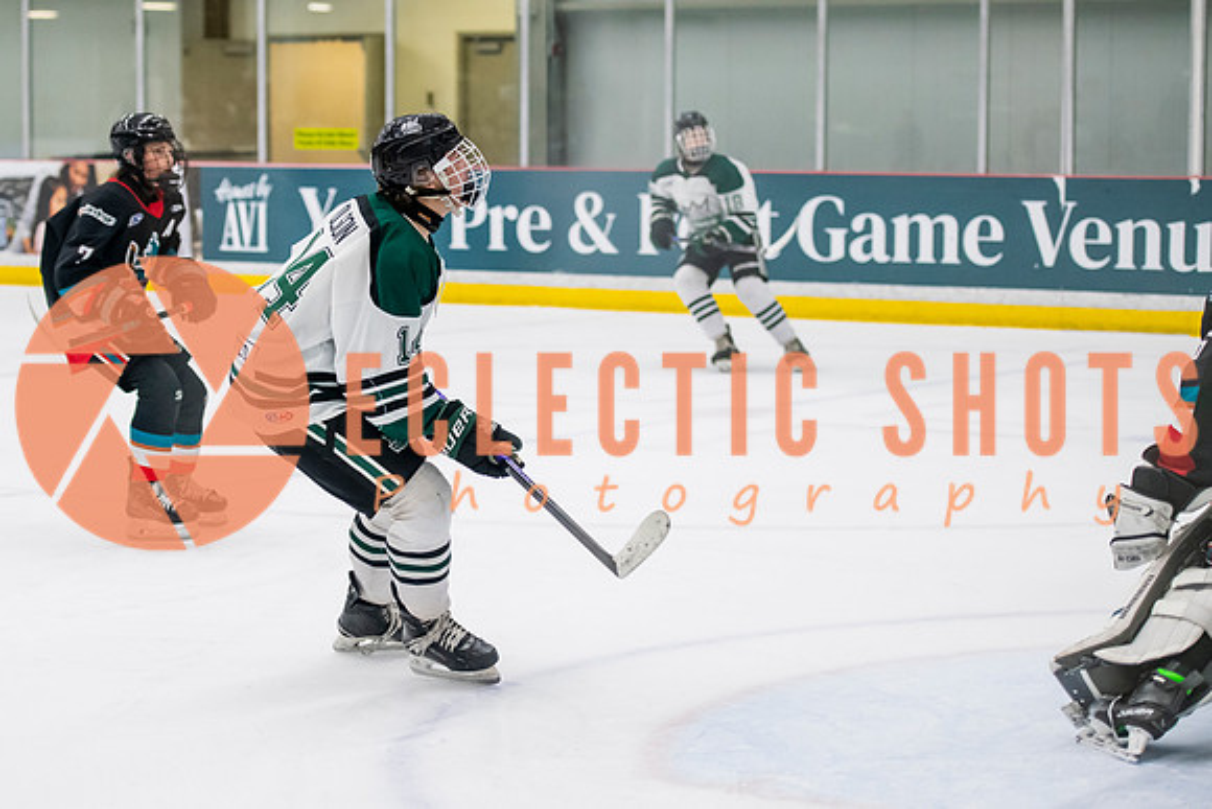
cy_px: 422
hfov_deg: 19.2
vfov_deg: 12.9
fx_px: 3563
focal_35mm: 106
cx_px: 404
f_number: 3.2
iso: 2000
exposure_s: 1/640
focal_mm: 78
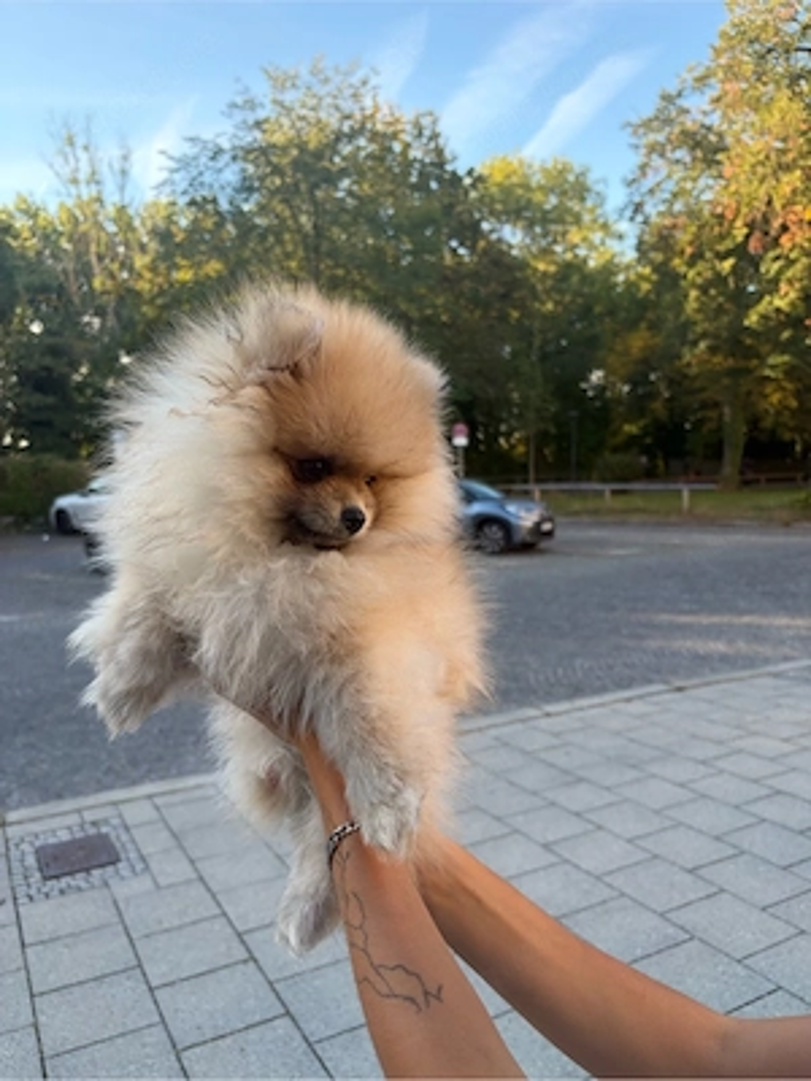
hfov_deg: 53.1
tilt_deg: -5.0
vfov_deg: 67.3
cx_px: 406
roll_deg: +2.0
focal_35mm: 26
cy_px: 540
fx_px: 812
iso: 50
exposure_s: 1/341
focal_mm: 5.96
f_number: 1.6
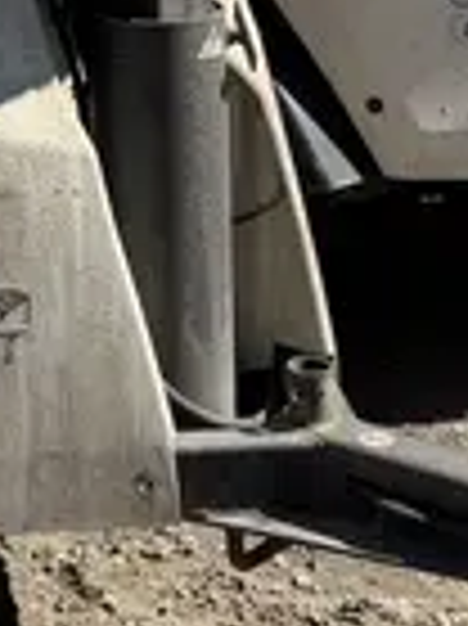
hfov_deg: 11.6
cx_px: 18
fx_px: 2293
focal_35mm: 127
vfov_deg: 14.4
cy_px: -354
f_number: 1.78
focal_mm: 6.76
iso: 80
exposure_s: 1/5348
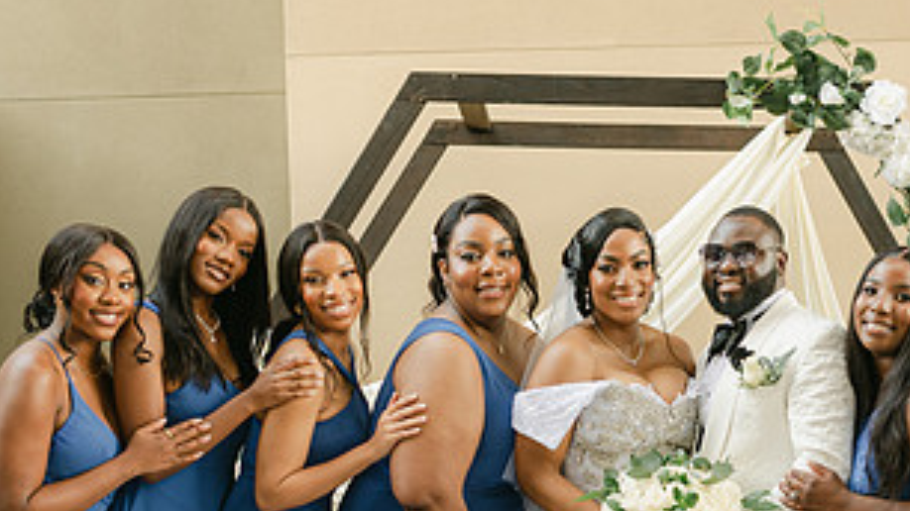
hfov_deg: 28.3
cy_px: 507
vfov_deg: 16.0
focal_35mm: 74
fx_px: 1785
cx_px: 645
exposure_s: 1/125
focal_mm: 35
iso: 320
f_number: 2.8
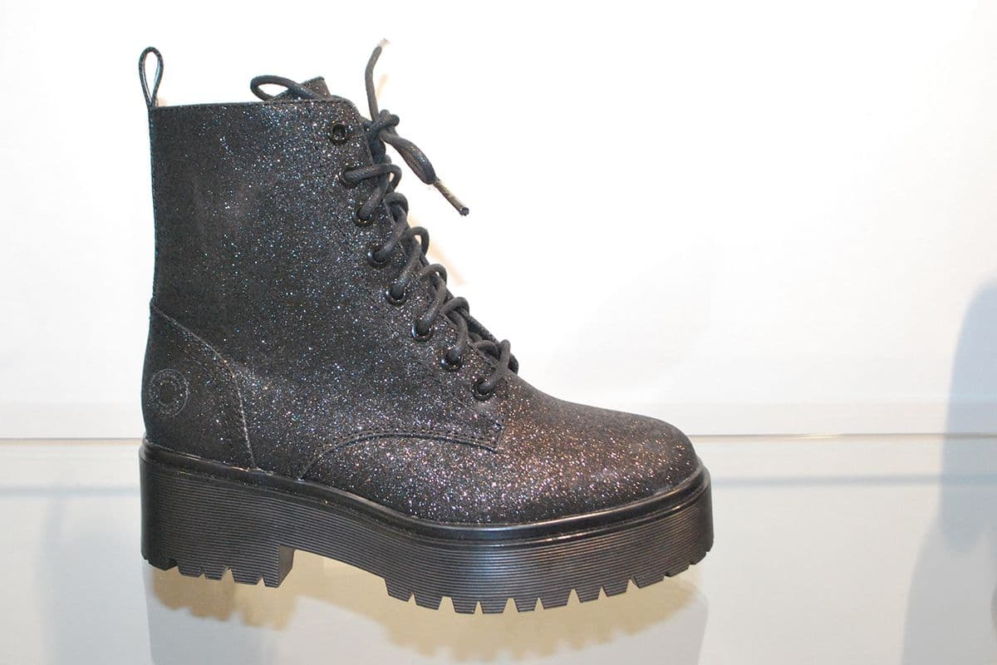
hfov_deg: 57.2
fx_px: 914
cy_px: 332
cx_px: 498
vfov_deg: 40.0
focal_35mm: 33
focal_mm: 22
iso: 1600
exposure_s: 1/200
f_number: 5.6
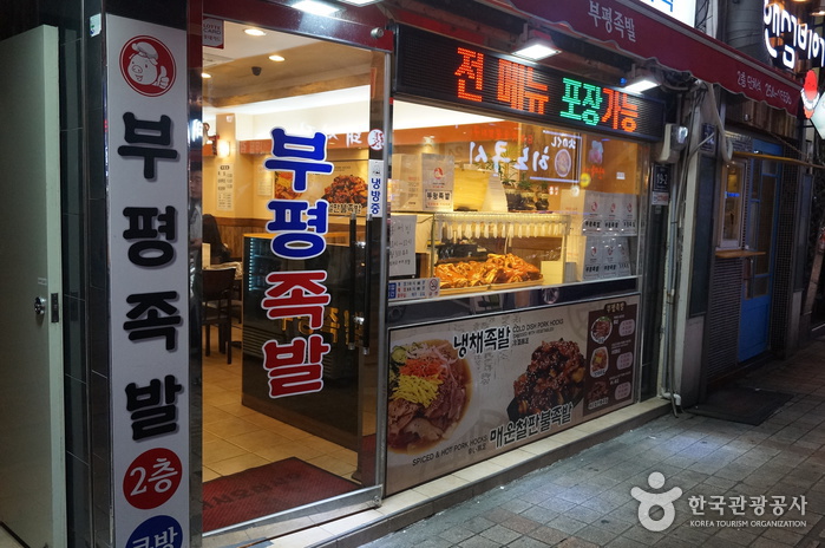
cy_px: 274
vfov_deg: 43.5
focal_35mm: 30
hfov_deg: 62.0
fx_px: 687
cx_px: 412
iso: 1250
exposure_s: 1/160
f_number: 4
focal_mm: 20
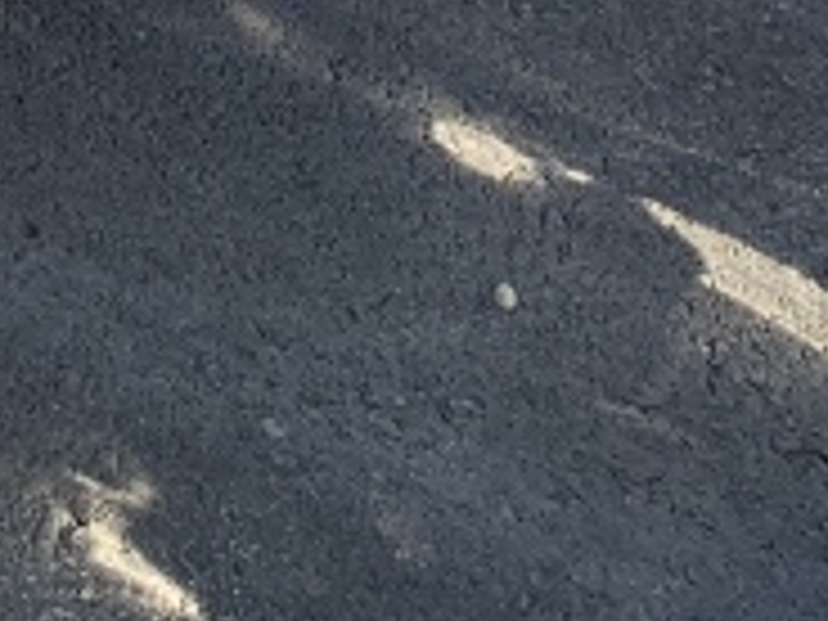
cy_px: -936
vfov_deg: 9.1
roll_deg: +0.2
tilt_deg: -23.7
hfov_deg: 12.9
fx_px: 3468
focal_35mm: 145
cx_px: -423
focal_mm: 4.25
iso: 25
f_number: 1.8
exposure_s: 1/497
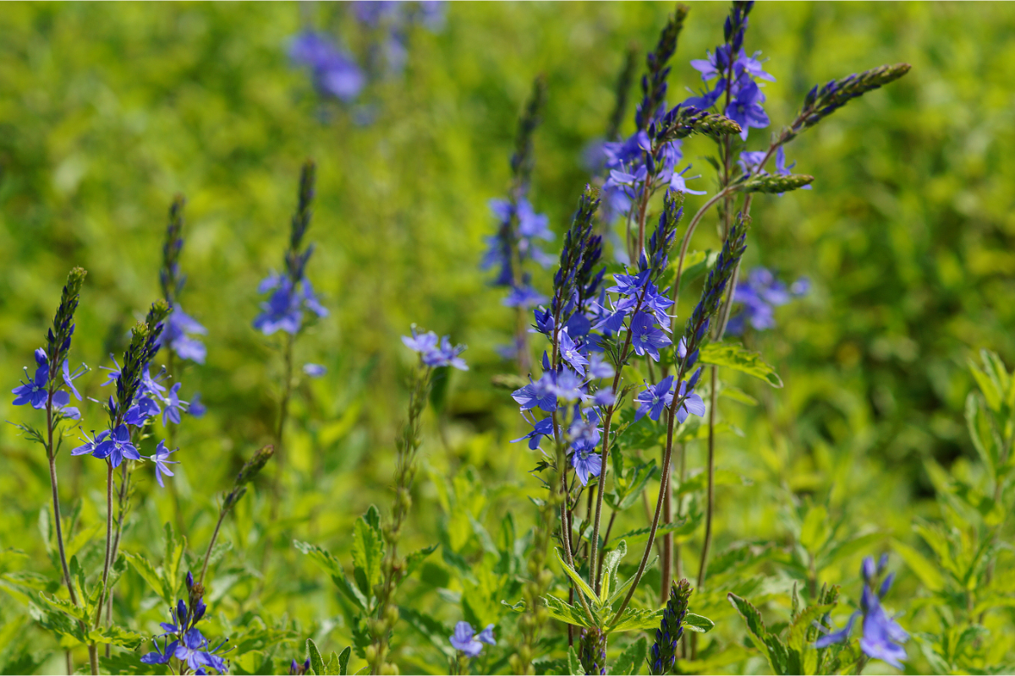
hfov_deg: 13.7
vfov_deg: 9.1
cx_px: 508
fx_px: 4229
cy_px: 338
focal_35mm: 150
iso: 100
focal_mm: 100
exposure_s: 1/250
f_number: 6.3
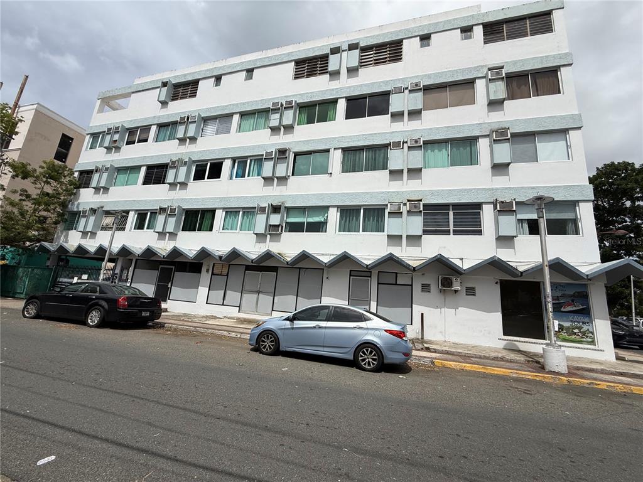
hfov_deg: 102.1
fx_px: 260
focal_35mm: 14
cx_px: 322
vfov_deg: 85.7
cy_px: 241
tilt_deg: +12.0
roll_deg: -5.2
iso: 50
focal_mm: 2.22
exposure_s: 1/6173
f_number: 2.2
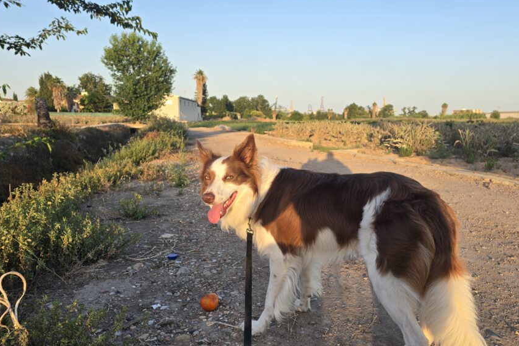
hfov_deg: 63.5
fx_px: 418
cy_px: 223
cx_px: 287
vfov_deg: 44.5
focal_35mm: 29
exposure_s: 1/180
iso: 16
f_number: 1.7
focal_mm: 6.3
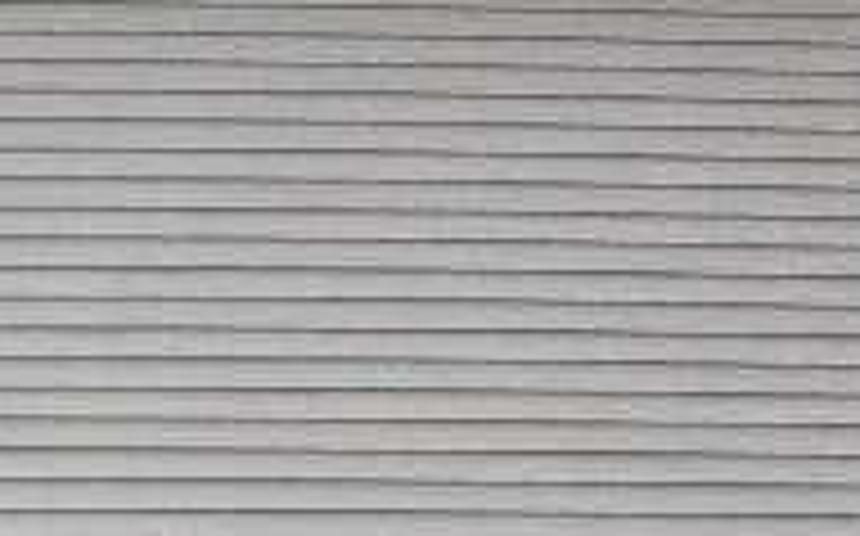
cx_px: -18
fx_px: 2997
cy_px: 608
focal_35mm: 128
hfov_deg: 16.0
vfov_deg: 10.1
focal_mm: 6.3
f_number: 5.6
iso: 64
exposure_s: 1/80
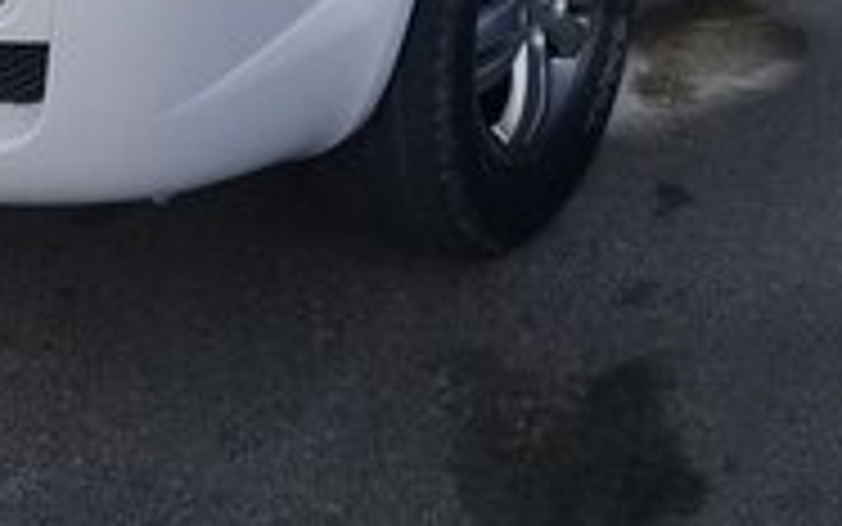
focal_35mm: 87
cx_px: 414
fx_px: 1997
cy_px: -508
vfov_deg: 13.1
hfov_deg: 23.8
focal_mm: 3.3
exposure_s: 1/767
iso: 50
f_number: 2.2
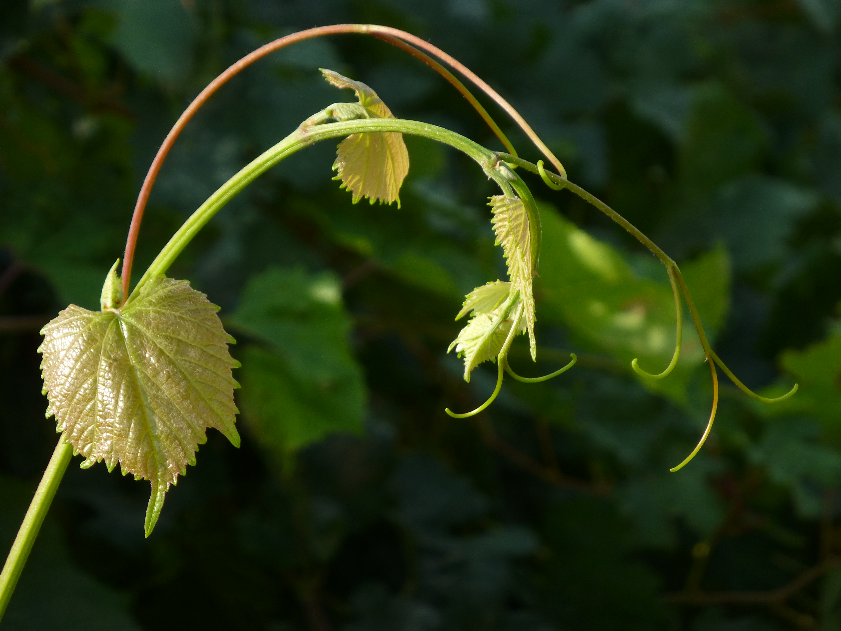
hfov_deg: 6.9
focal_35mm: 289
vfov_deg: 5.1
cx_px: 420
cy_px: 316
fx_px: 7021
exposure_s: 1/250
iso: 100
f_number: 5.9
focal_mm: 51.5
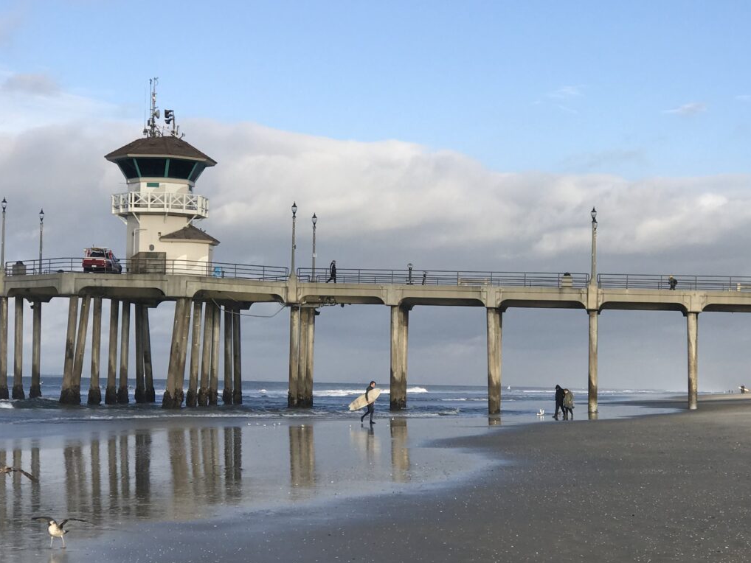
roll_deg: -1.4
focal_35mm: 86
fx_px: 1866
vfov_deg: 17.2
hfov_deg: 22.7
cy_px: 283
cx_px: 410
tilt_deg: +1.3
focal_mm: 6.6
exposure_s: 1/847
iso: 20
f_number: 2.8
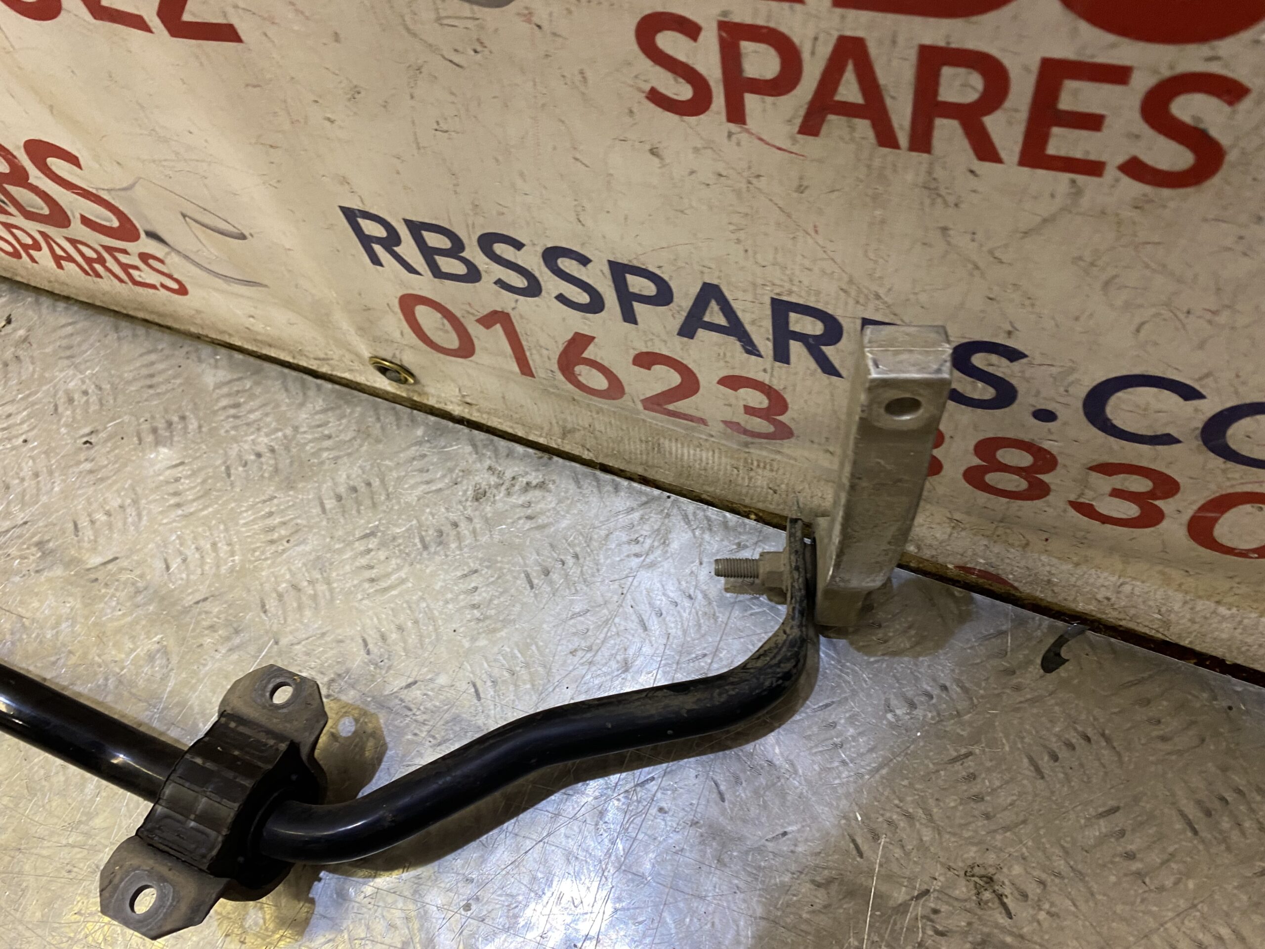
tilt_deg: -61.8
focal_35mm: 26
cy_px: 474
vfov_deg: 53.1
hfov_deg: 67.3
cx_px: 632
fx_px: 950
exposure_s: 1/50
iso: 125
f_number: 1.8
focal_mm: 4.25
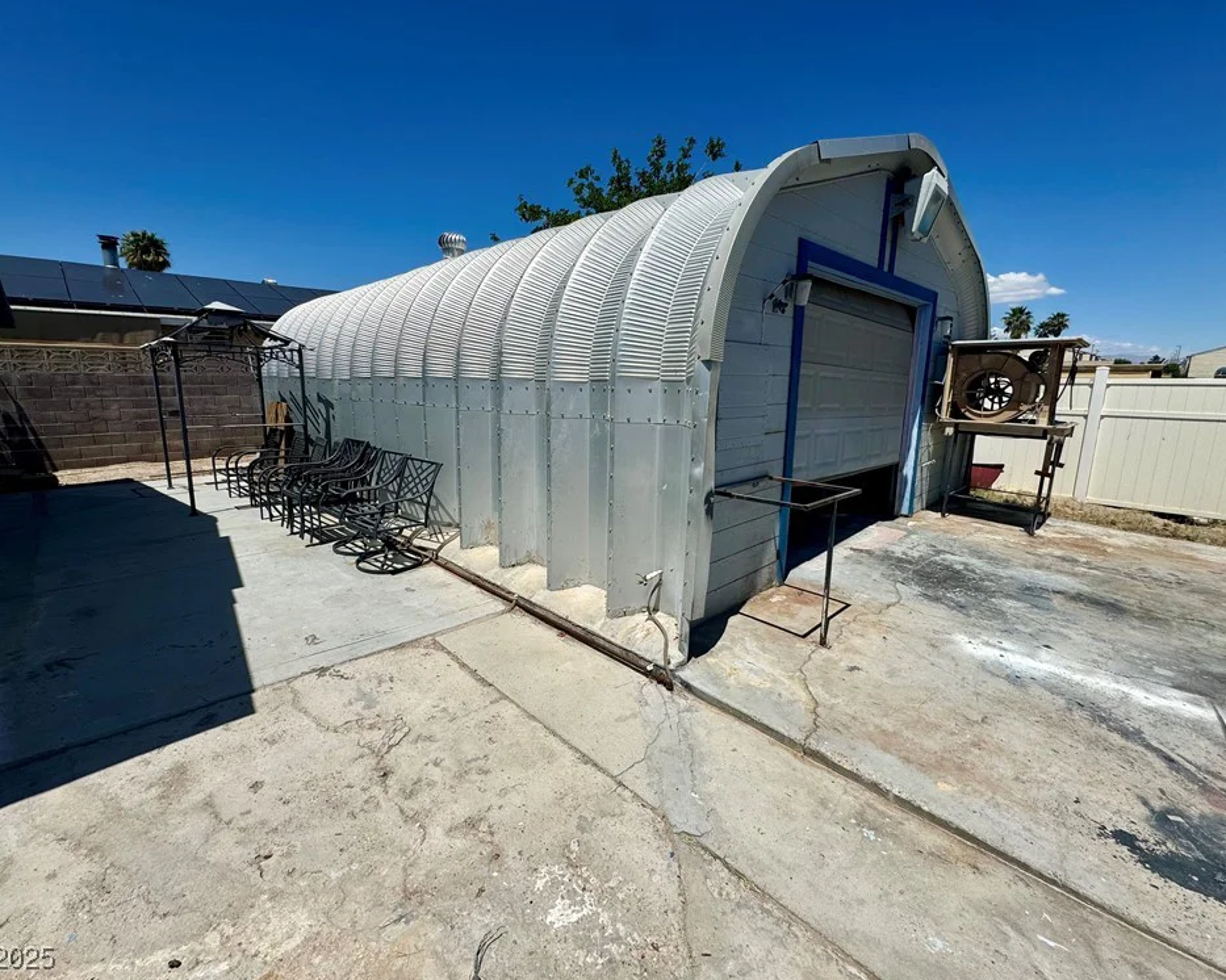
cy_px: 482
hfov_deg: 96.8
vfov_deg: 84.0
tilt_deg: -12.4
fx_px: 544
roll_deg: -0.5
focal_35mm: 15
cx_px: 594
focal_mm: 2.22
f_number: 2.2
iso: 50
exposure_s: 1/4630
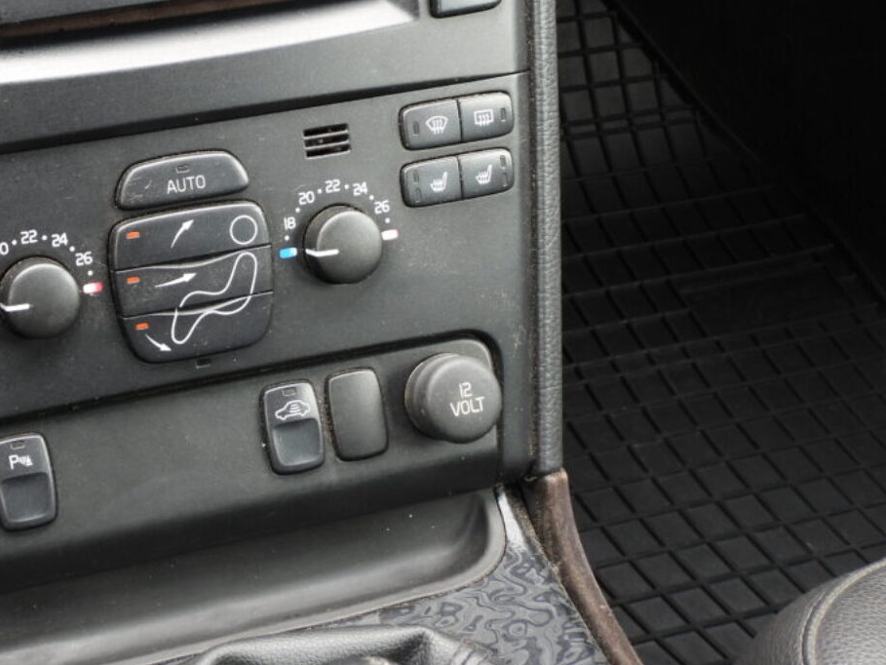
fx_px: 1715
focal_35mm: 67
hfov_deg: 28.0
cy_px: 93
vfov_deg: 21.5
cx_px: 108
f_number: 3.2
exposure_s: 1/30
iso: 110
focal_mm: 6.8
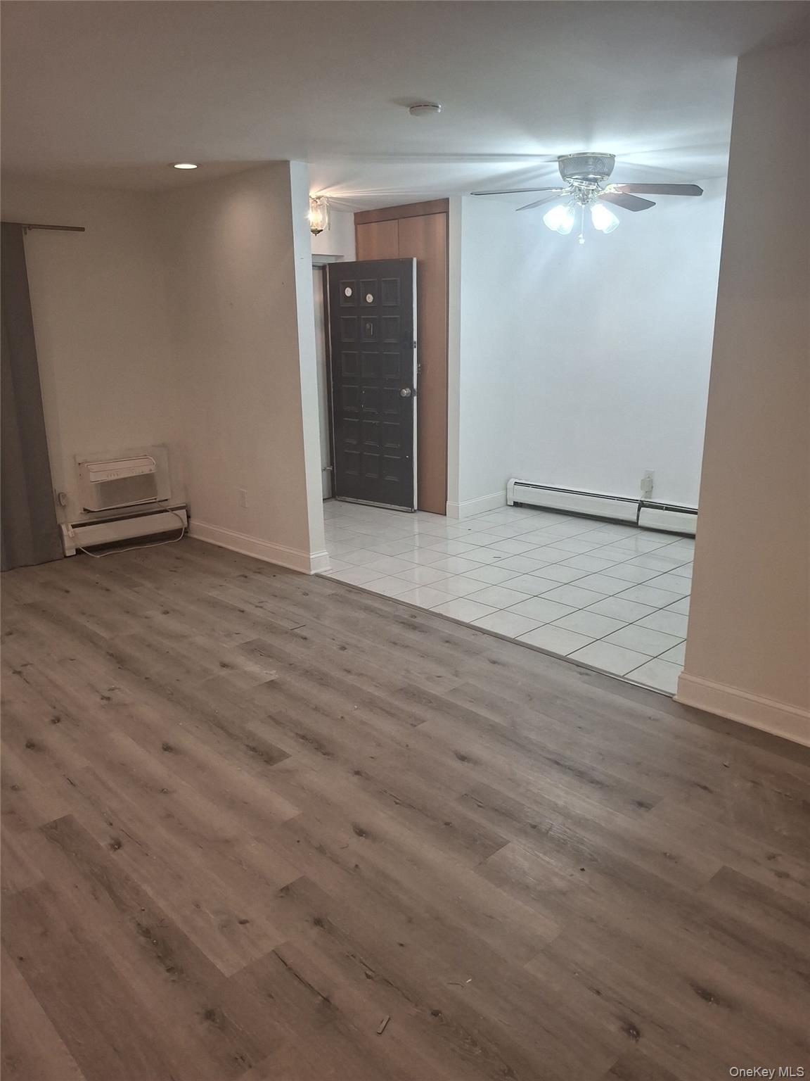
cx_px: 405
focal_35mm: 25
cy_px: 540
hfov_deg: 54.9
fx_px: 780
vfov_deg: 69.4
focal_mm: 4.69
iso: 160
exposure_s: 1/60
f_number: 1.8
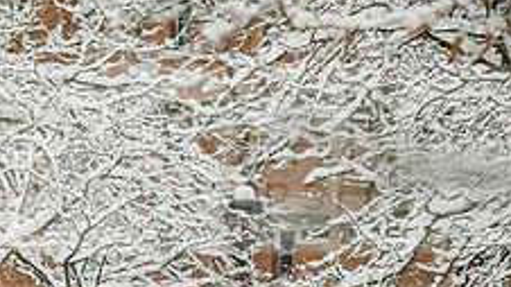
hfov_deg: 5.9
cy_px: 338
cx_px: -106
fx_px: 4917
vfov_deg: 3.3
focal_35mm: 363
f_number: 3.5
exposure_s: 1/400
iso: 200
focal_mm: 135
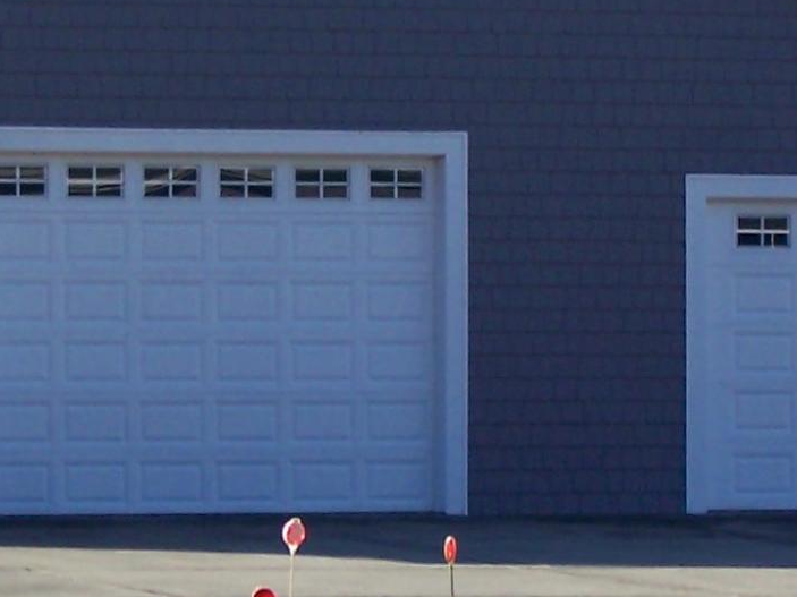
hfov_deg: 7.3
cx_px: 355
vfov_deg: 5.4
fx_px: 6284
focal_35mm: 273
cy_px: 376
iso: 64
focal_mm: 10.7
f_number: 3.2
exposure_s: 1/500
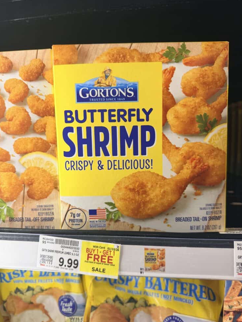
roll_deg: +1.7
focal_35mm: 25
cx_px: 124
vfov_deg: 69.4
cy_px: 166
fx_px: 233
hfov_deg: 54.9
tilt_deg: -6.9
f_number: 1.78
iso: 80
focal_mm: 6.76
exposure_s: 1/120
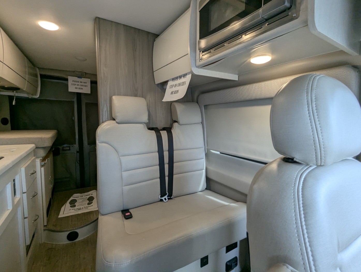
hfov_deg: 94.4
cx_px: 180
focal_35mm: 16
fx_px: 167
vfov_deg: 78.2
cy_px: 136
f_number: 2.2
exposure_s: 1/201
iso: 112
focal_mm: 2.35
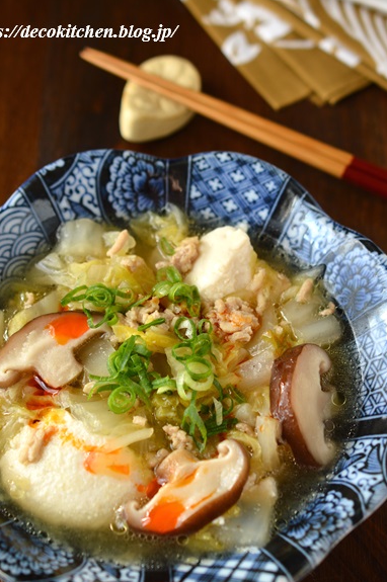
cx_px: 181
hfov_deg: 18.6
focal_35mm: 73
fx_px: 1180
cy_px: 286
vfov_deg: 27.7
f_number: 4
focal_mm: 40
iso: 100
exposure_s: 1/60
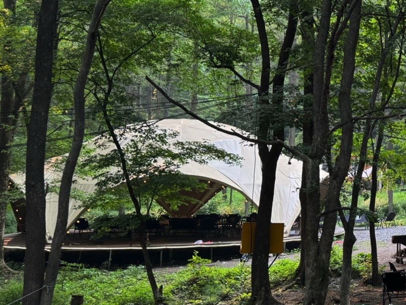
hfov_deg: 29.5
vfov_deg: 25.1
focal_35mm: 58
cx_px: 462
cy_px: 90
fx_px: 681
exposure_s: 1/163
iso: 100
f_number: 1.78
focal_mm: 6.86
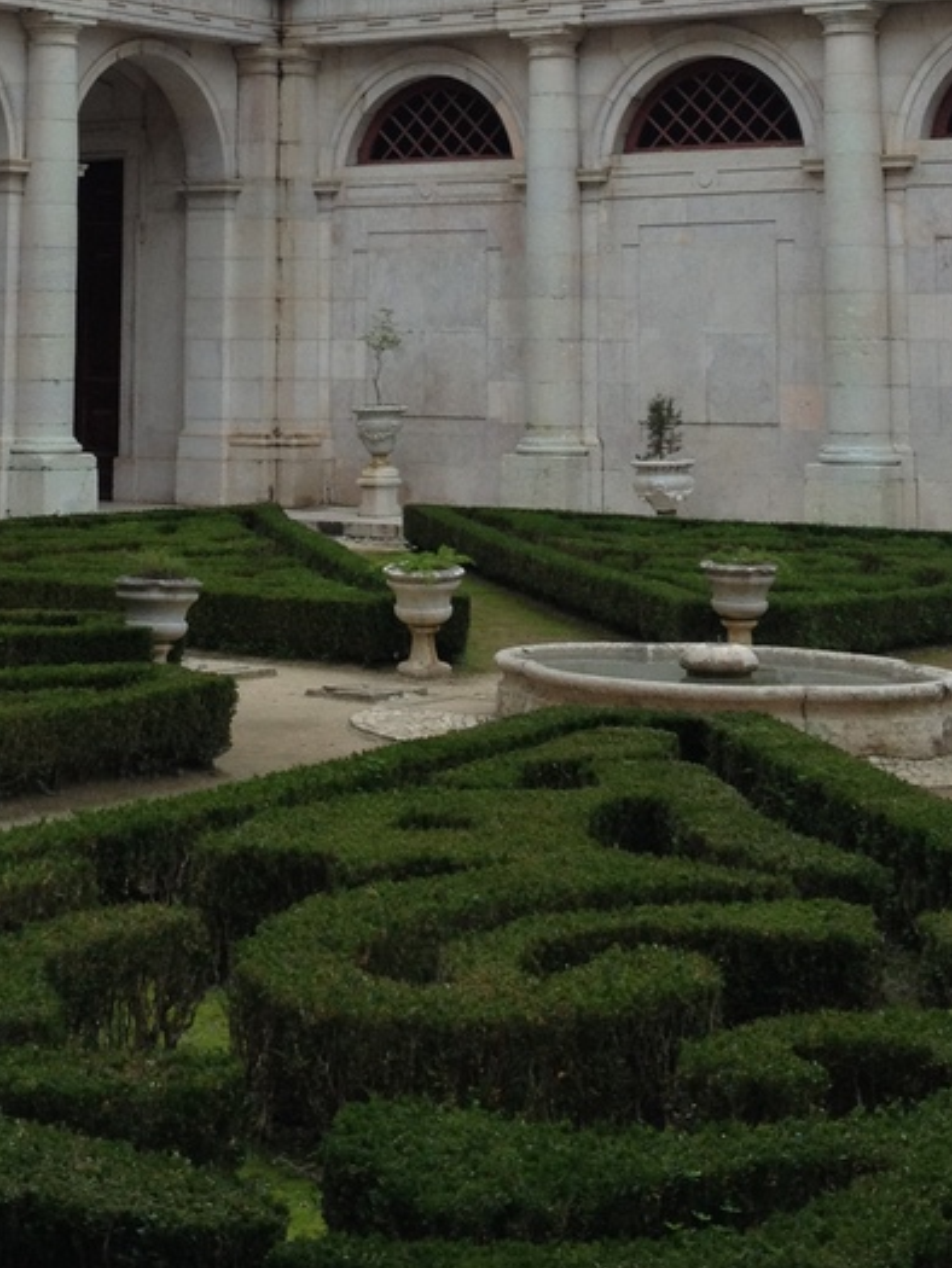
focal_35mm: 80
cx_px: 336
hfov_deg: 18.4
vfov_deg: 23.5
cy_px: 31
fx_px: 2932
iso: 80
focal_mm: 4.28
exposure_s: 1/40
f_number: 2.4
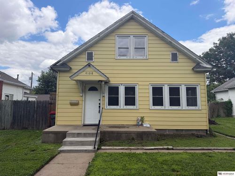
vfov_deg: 56.8
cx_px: 118
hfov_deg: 71.6
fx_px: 163
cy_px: 88
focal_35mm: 24
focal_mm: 6.76
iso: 80
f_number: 1.78
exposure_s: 1/3759
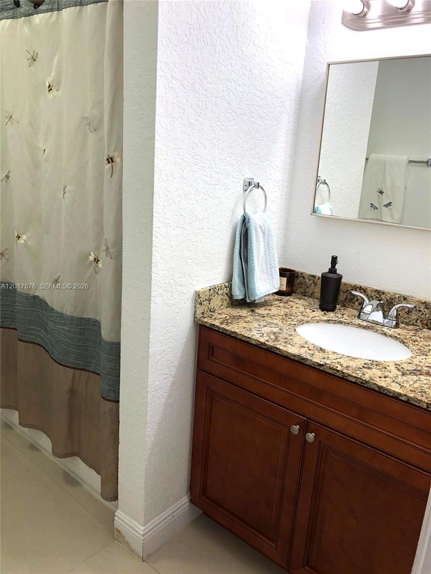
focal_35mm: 28
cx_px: 216
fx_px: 465
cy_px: 287
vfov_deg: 63.4
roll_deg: -4.5
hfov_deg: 49.7
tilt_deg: -15.9
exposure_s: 1/120
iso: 50
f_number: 1.8
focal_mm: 4
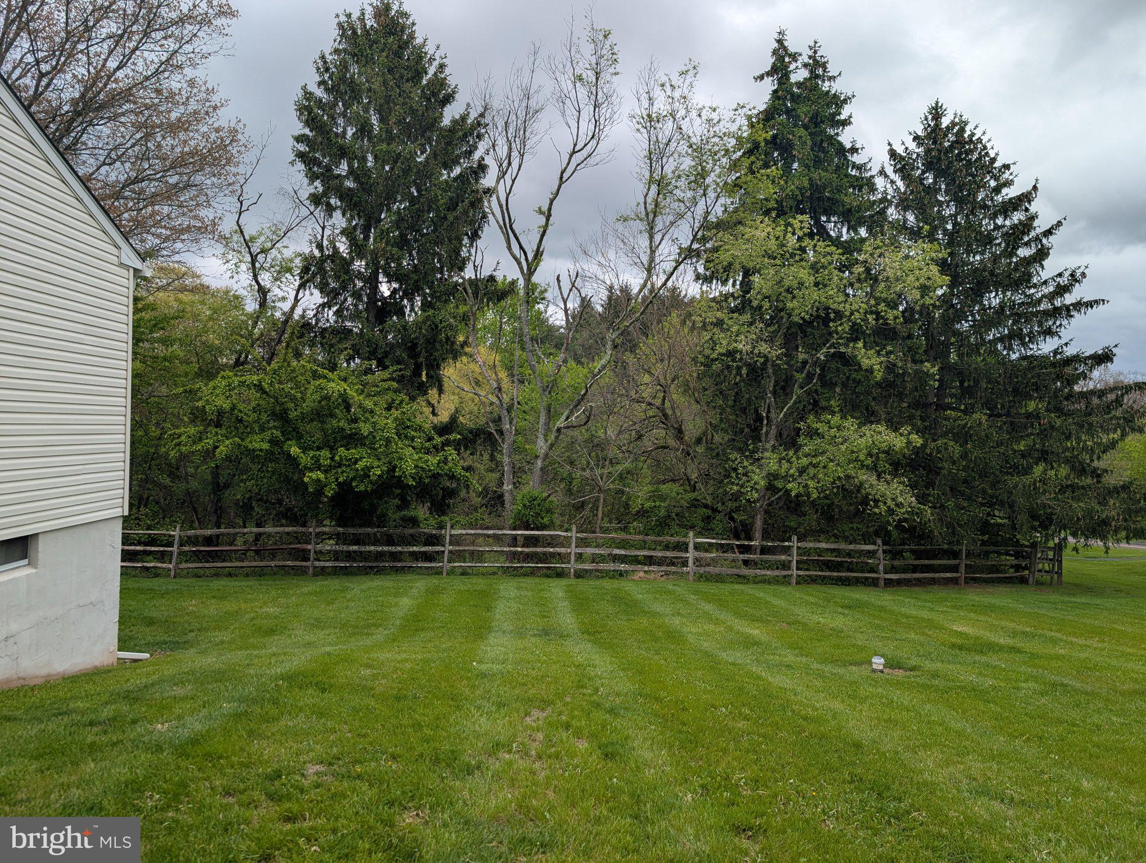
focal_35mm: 24
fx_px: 796
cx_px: 573
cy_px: 432
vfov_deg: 56.9
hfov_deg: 71.5
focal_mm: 6.9
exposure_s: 1/709
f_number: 1.68
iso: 20
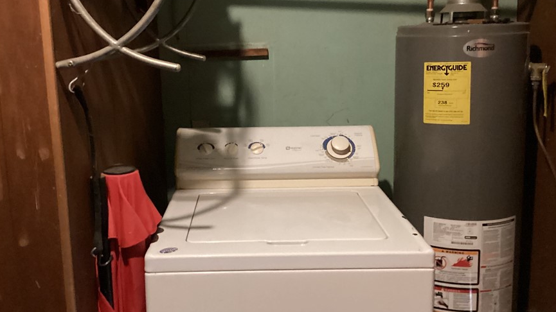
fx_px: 590
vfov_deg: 29.6
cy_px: 135
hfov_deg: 50.4
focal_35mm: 40
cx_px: 255
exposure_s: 1/17
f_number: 2.4
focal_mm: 3.3
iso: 640
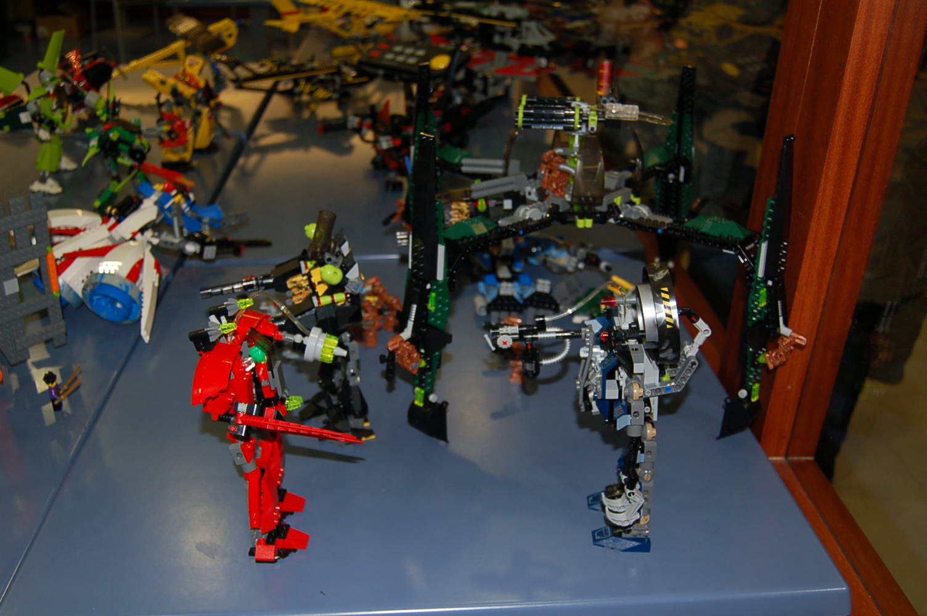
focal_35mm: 34
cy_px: 308
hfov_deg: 55.1
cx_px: 464
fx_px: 888
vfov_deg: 38.3
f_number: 3.8
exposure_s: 1/60
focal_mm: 23
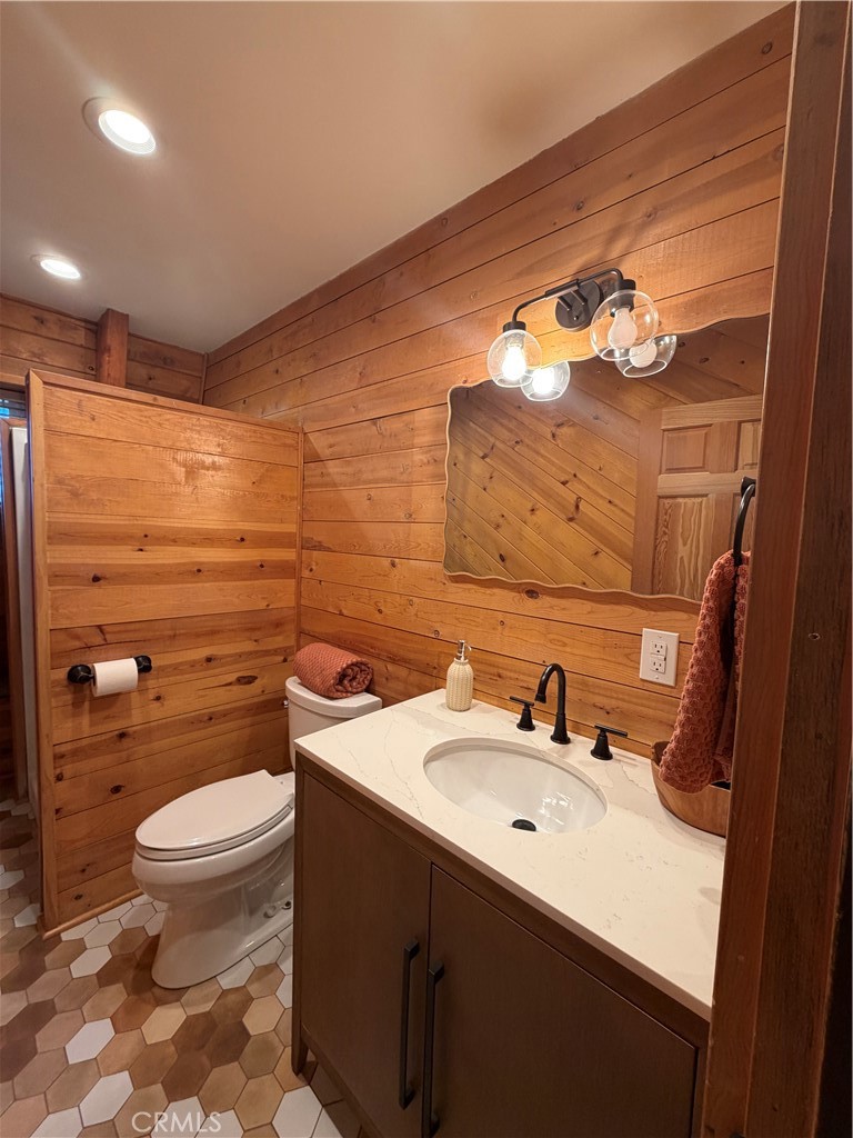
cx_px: 426
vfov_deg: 102.1
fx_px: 460
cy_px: 569
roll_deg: -2.3
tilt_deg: -4.4
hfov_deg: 85.7
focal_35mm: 14
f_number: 2.2
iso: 160
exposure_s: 1/60
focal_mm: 2.22
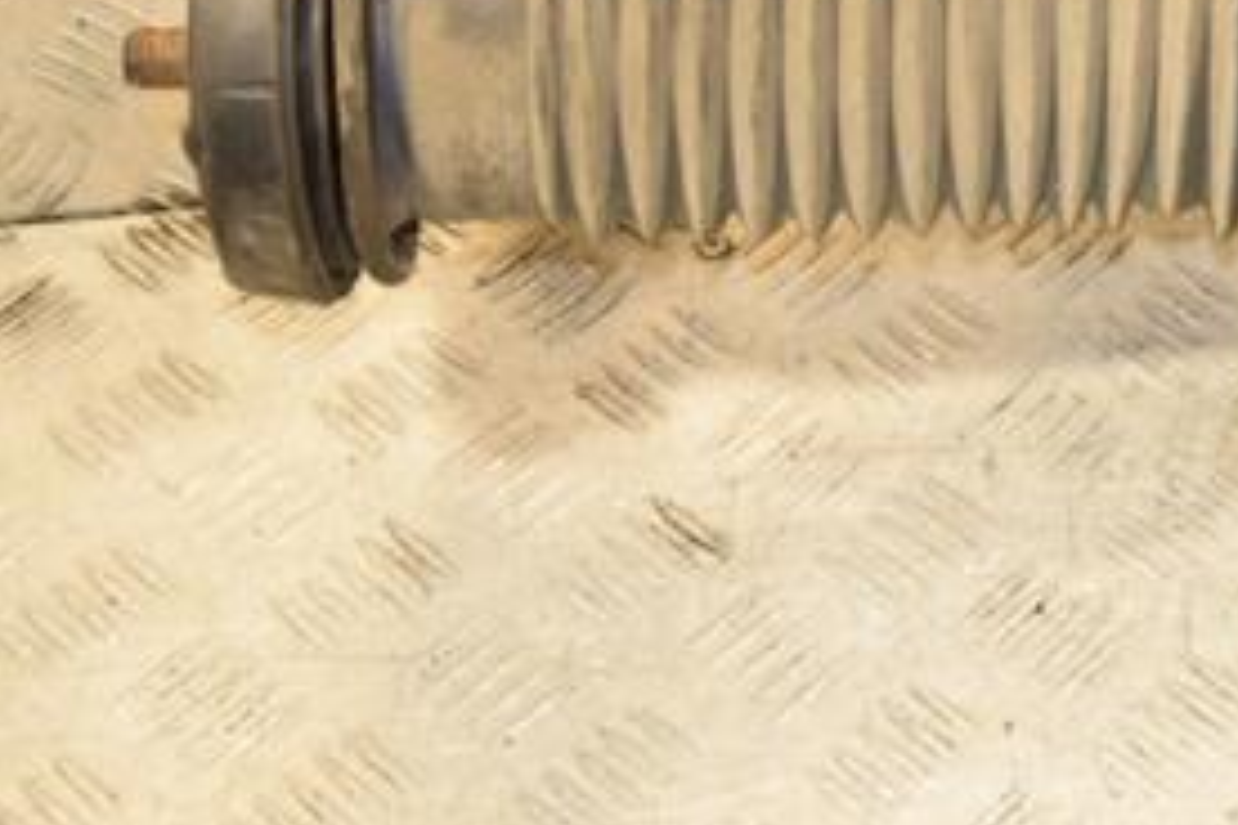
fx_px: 3817
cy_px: -31
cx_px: 1341
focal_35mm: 111
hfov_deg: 17.8
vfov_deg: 12.2
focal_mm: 34
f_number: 5
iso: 800
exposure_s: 1/200
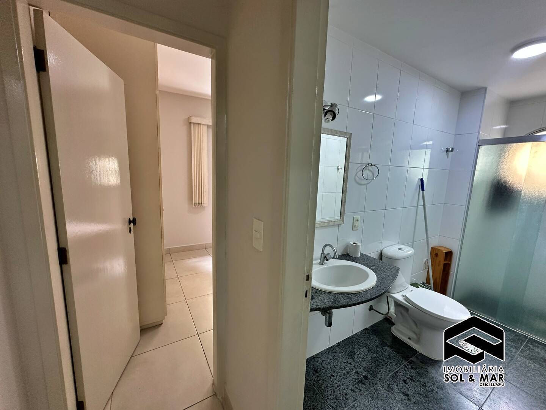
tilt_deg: -8.4
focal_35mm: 14
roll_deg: -2.4
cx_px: 273
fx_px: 221
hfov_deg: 102.1
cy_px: 205
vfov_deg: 85.7
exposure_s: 1/120
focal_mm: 2.22
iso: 200
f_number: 2.2
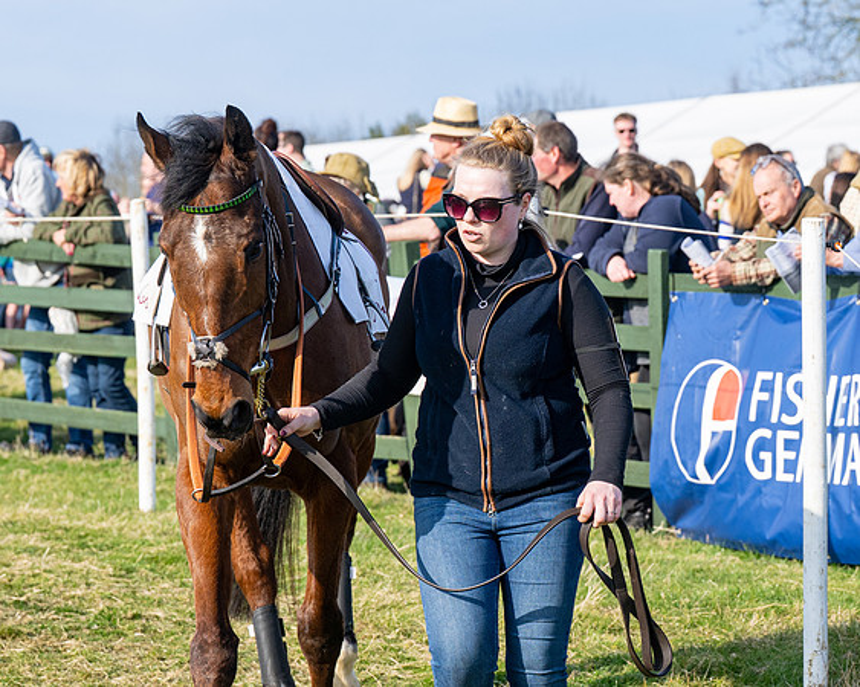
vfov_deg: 9.6
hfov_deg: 12.1
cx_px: 449
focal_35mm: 160
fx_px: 4071
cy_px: 264
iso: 200
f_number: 4.5
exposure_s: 1/1250
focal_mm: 76
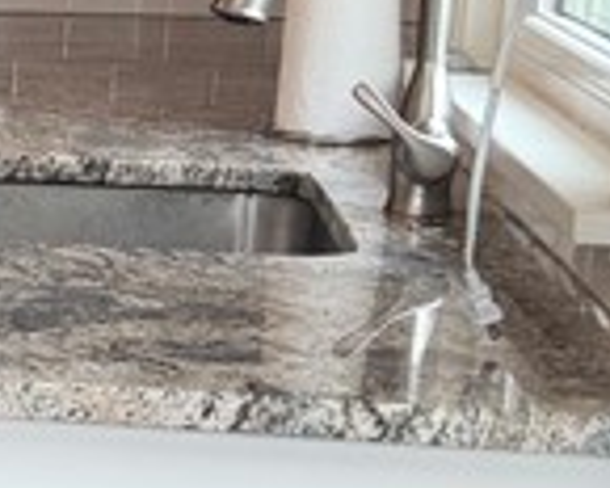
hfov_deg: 9.2
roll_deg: +0.6
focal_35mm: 165
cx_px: -1237
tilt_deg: -9.8
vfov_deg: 9.4
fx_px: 2979
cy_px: 240
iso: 50
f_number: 1.78
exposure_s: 1/132
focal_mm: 6.76
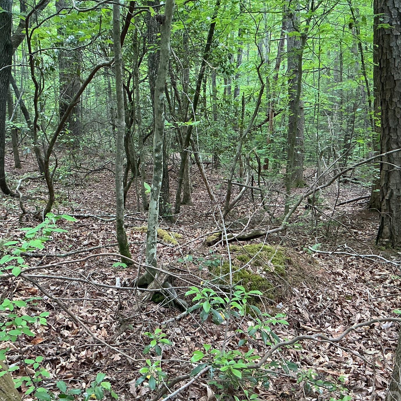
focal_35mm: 38
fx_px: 498
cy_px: 198
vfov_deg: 43.9
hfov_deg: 43.9
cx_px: 195
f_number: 1.8
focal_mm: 3
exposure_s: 1/60
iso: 100
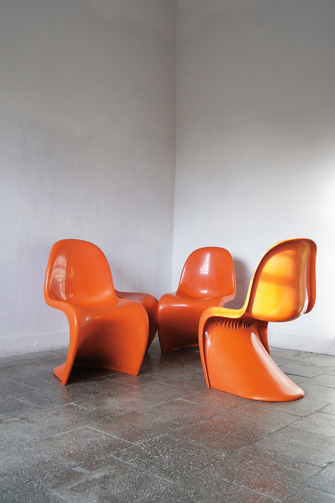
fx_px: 461
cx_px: 168
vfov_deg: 57.2
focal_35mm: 33
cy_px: 252
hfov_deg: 40.0
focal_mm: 22
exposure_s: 1/125
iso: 400
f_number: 5.6
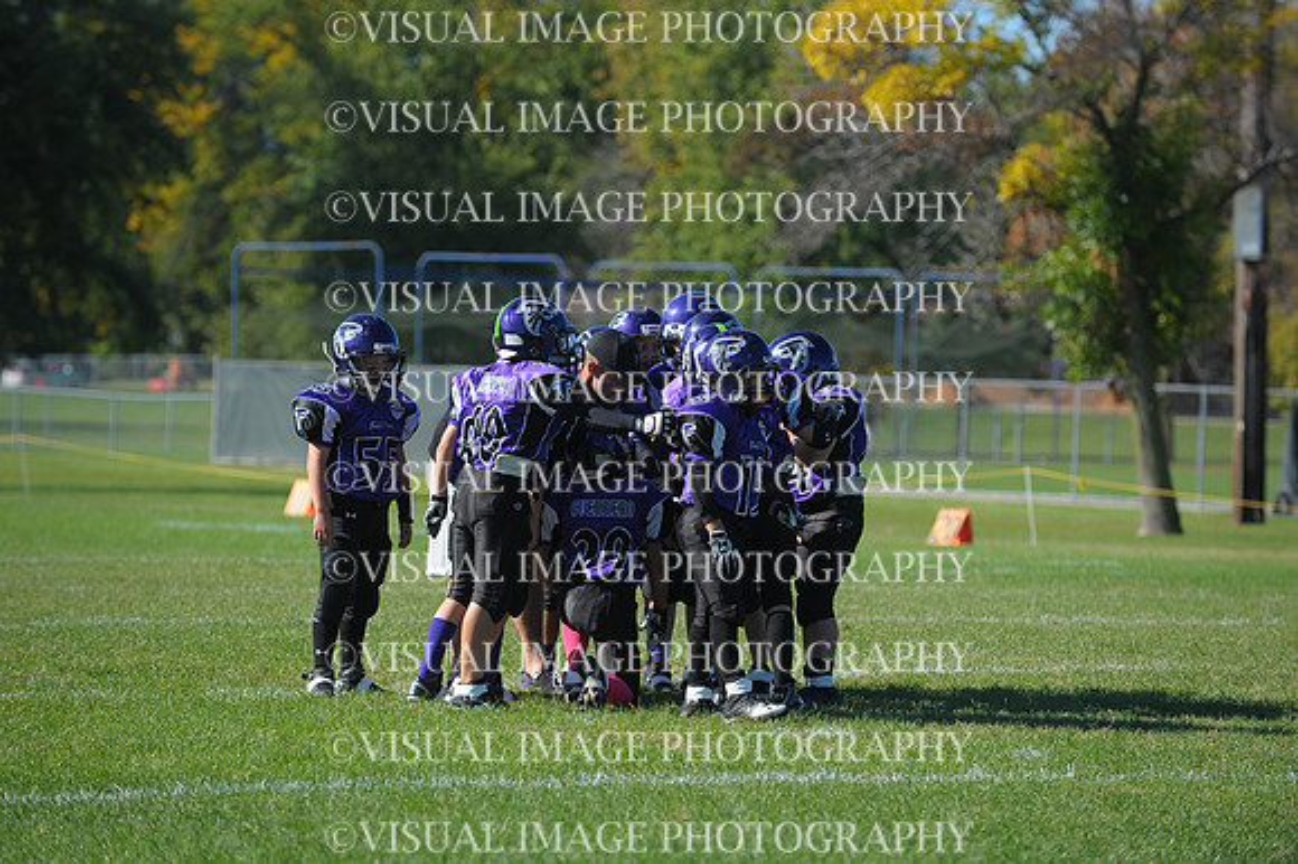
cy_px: 432
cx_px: 649
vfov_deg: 6.9
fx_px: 7207
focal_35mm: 200
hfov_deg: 10.3
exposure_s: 1/2000
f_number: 4.5
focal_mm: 200
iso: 400
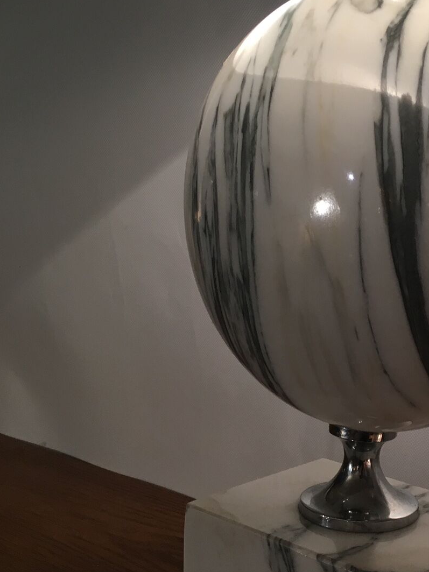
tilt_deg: -13.7
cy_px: 390
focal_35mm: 55
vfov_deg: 34.6
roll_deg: -3.1
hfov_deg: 26.0
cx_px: 352
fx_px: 909
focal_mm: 4.15
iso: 80
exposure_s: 1/33
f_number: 2.2
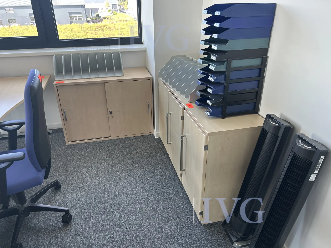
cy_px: 124
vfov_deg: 53.1
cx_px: 166
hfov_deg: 67.3
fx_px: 249
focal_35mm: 26
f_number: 1.5
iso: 80
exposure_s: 1/121
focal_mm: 5.7
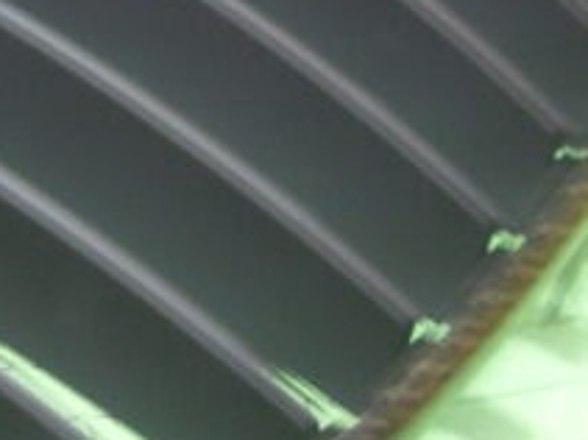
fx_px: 2258
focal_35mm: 133
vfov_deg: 10.8
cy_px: -178
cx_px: -59
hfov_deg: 14.5
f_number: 2.8
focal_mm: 6.3
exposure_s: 1/3
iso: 200
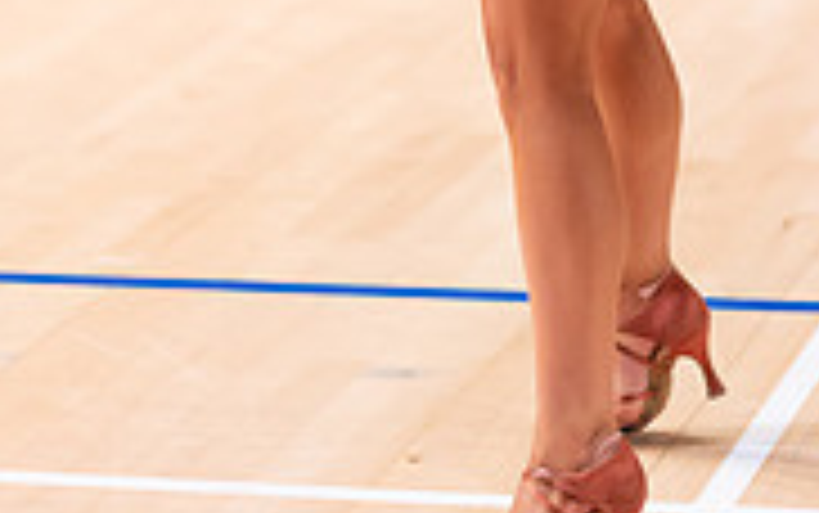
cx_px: 376
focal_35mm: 214
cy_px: -400
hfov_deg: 9.8
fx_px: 4780
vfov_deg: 6.0
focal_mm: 85
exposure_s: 1/1000
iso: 2500
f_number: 1.8
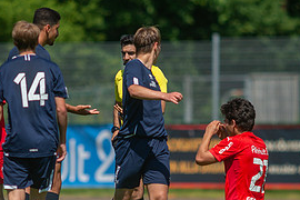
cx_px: 103
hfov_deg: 2.2
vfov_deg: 1.5
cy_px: 149
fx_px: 7666
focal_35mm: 920
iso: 220
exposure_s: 1/2000
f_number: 4
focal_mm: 420
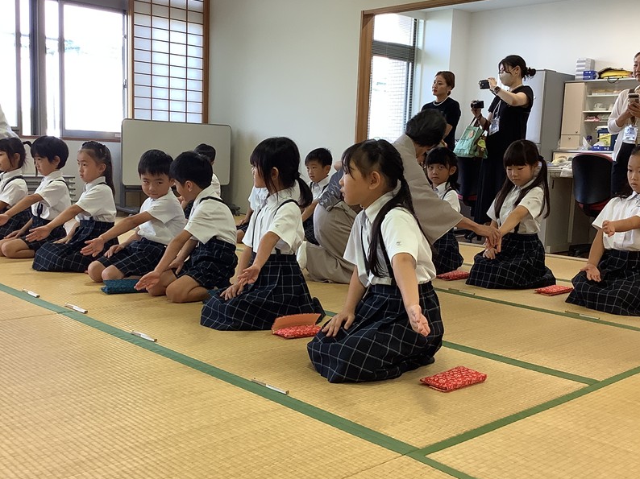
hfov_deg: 46.8
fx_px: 739
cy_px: 243
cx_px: 297
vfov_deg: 35.9
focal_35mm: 40
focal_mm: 3.3
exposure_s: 1/60
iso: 64
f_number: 2.4
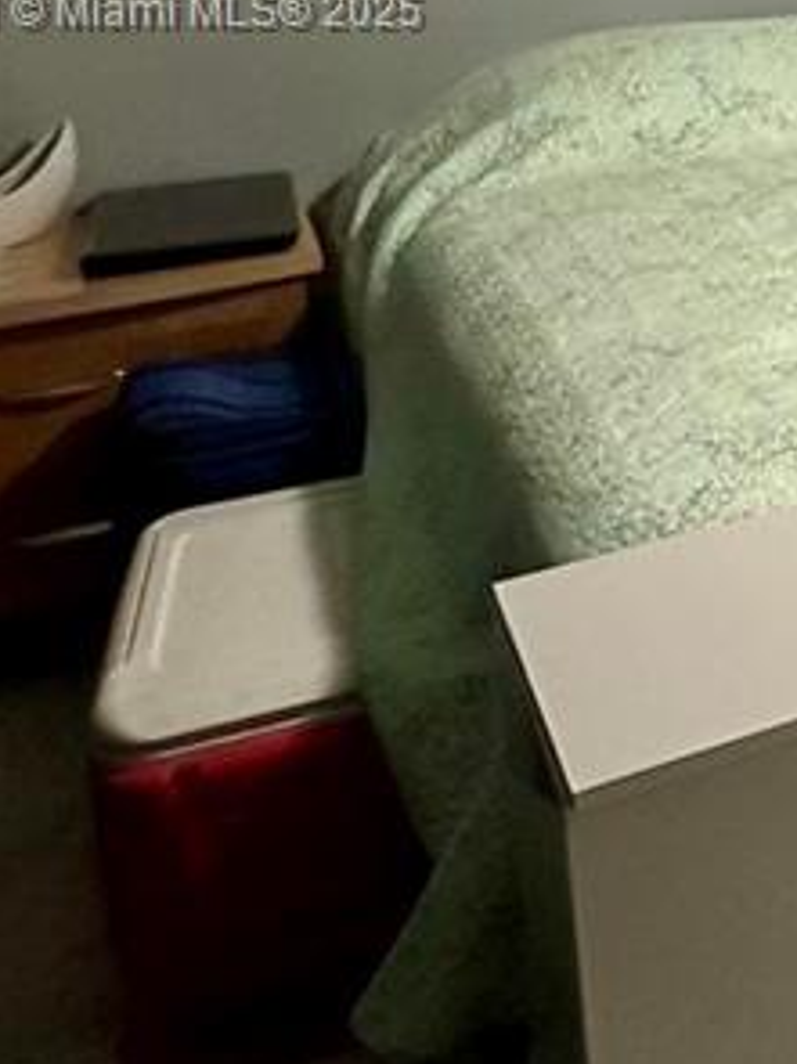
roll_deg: -0.7
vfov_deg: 31.4
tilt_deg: -10.5
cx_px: 1385
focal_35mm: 57
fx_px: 1751
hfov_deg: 19.8
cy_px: 14
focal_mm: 2.22
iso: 500
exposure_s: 1/60
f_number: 2.2
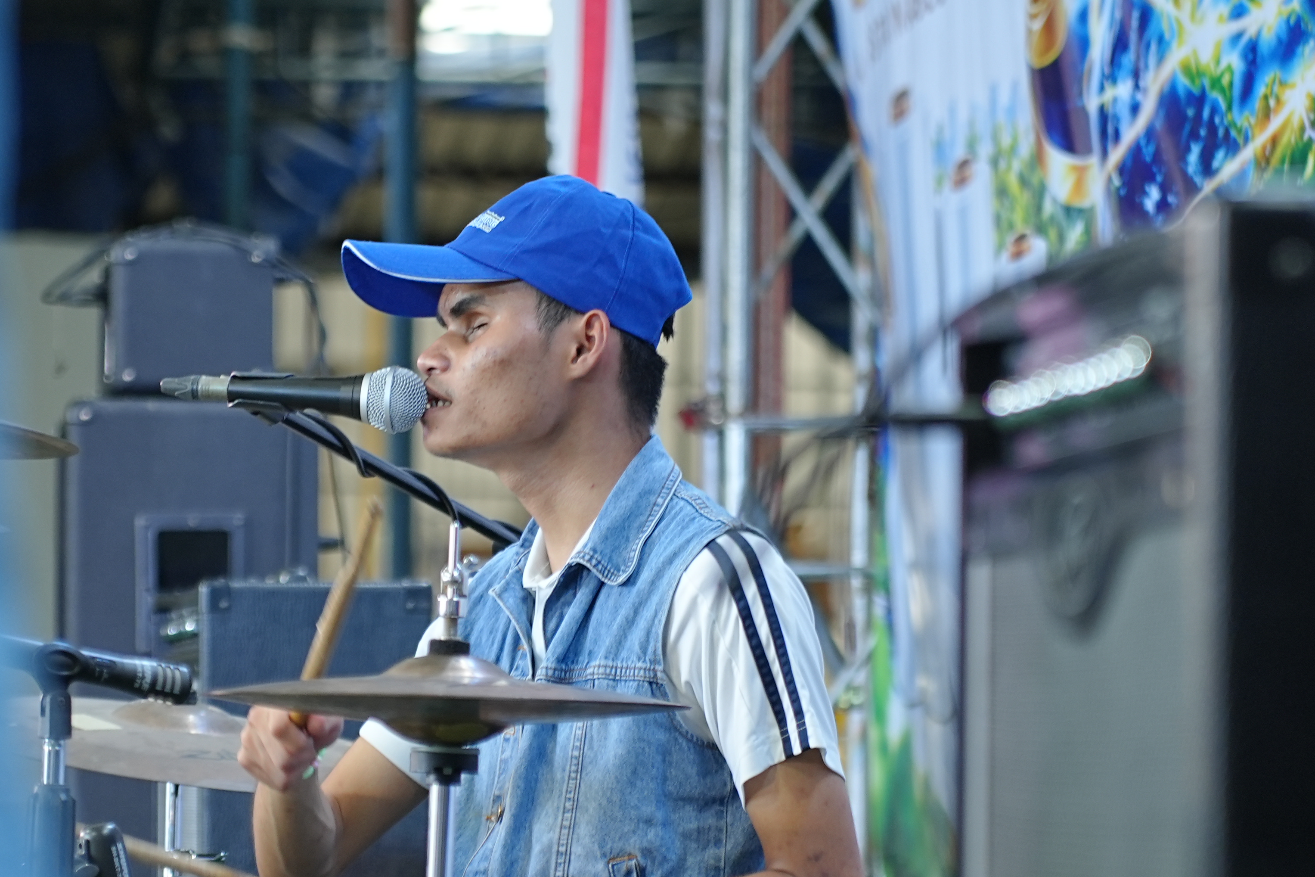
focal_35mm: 169
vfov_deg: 8.1
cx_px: 526
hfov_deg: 12.2
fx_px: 6173
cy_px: 554
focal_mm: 75
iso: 500
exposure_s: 1/100
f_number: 2.8
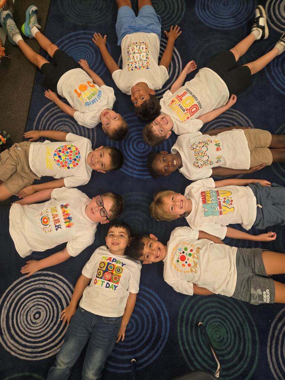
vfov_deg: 73.9
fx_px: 252
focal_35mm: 23
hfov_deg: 58.9
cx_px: 142
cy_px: 190
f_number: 1.8
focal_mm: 5.4
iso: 400
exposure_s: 1/120
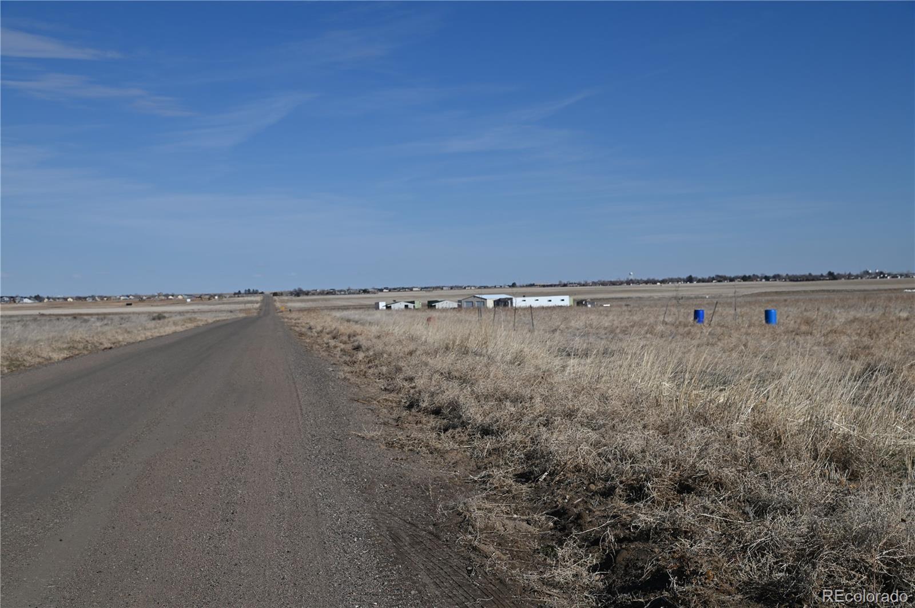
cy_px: 304
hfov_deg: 36.3
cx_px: 458
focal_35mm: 55
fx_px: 1396
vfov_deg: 24.6
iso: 100
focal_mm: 55
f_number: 9
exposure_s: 1/640
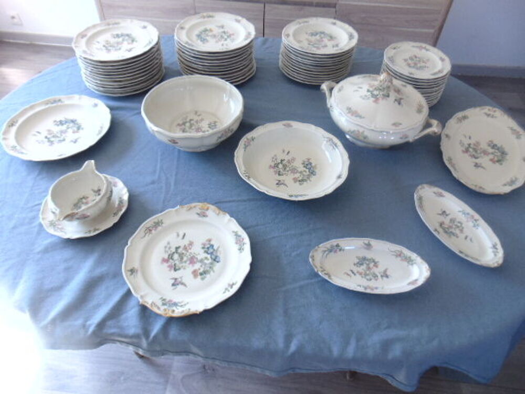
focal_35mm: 25
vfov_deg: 54.9
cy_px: 197
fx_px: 379
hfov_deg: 69.4
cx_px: 262
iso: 80
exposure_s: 1/50
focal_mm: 4.5
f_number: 3
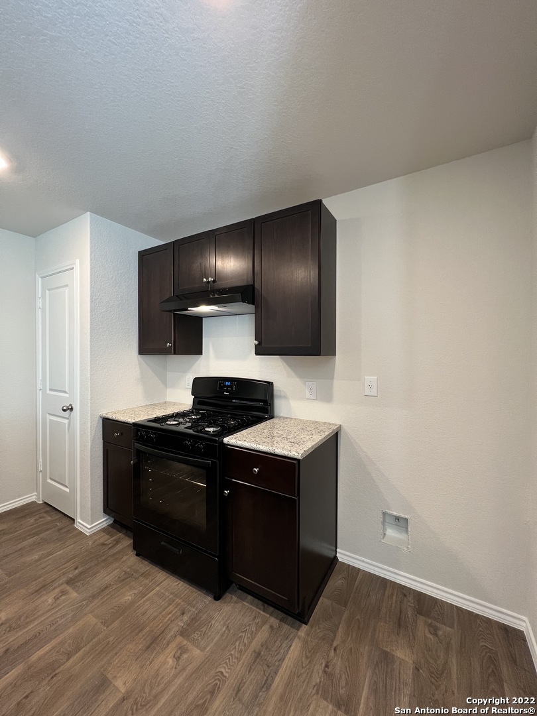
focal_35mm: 13
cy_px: 358
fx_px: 269
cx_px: 268
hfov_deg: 89.9
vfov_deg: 106.2
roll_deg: -0.4
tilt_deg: -0.7
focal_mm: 1.57
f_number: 1.8
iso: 250
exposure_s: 1/60
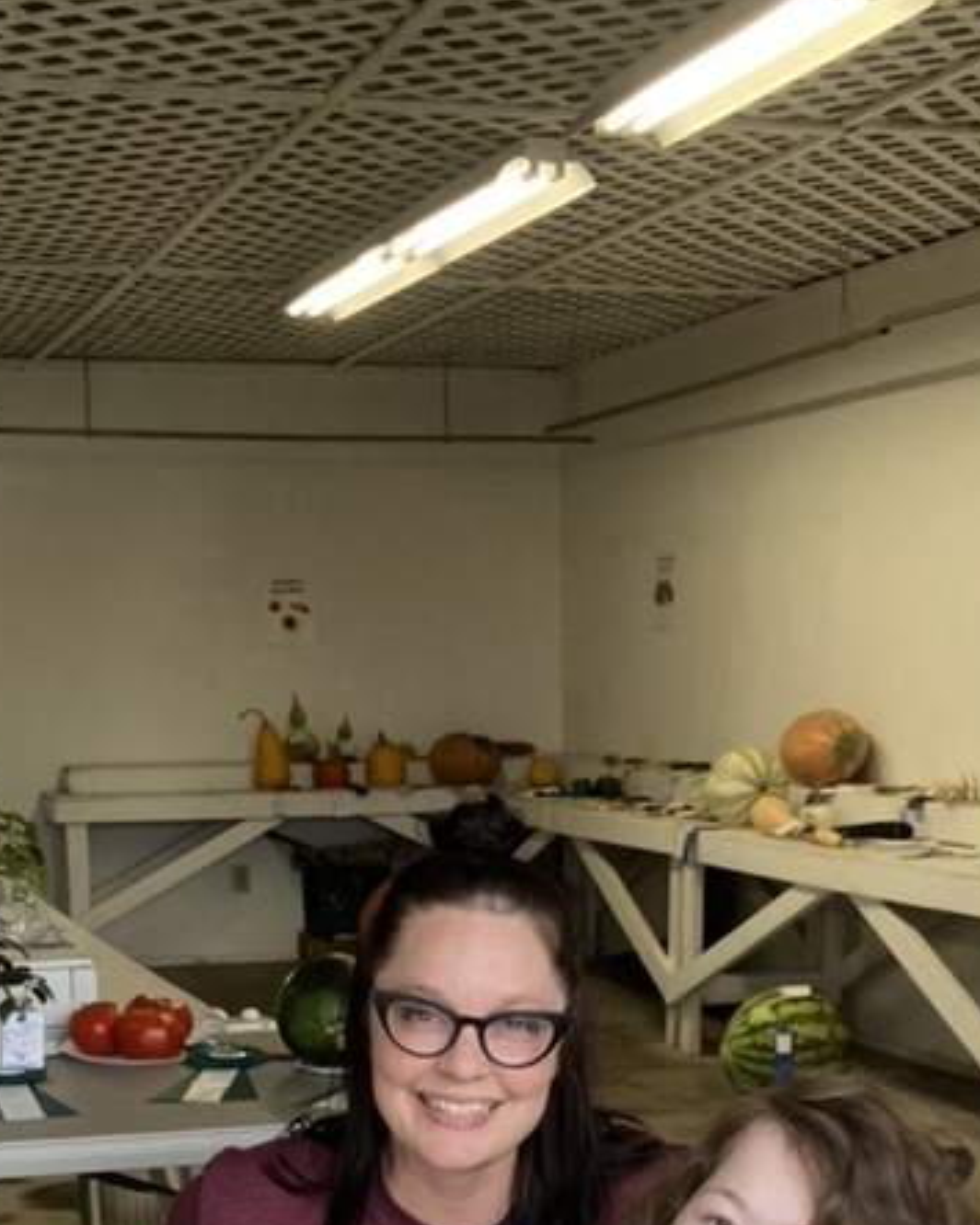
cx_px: 489
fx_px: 2285
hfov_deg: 24.2
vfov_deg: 27.7
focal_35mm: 63
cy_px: 1308
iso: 50
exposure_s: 1/120
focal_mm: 3.99
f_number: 1.8
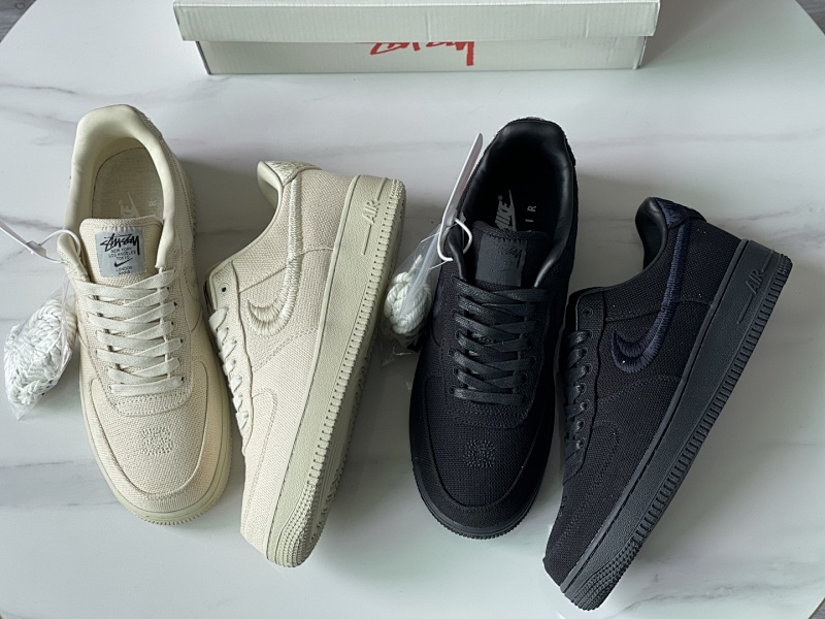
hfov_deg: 30.3
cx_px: 412
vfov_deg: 22.9
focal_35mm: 64
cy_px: 310
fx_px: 1525
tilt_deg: -72.0
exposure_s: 1/121
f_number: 2.2
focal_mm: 7.5
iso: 25
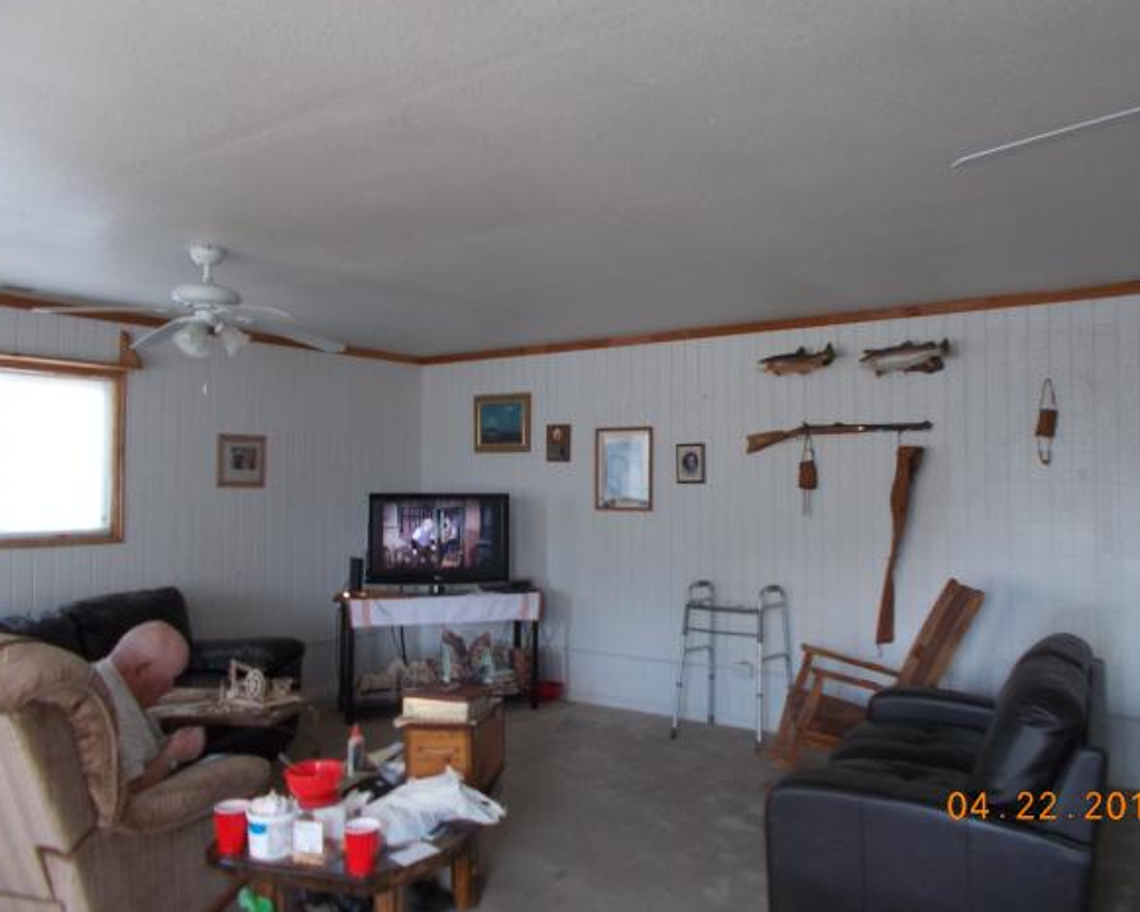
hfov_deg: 62.2
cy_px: 444
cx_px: 607
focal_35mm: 28
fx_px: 945
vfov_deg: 51.5
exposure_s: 1/25
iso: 200
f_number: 3.2
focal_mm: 4.6
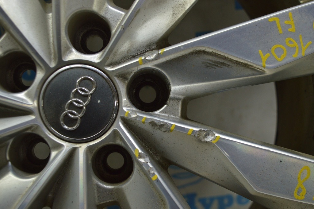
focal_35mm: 48
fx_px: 418
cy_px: 104
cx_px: 157
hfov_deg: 41.1
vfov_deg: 28.0
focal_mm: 32
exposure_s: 1/40
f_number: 5.6
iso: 400
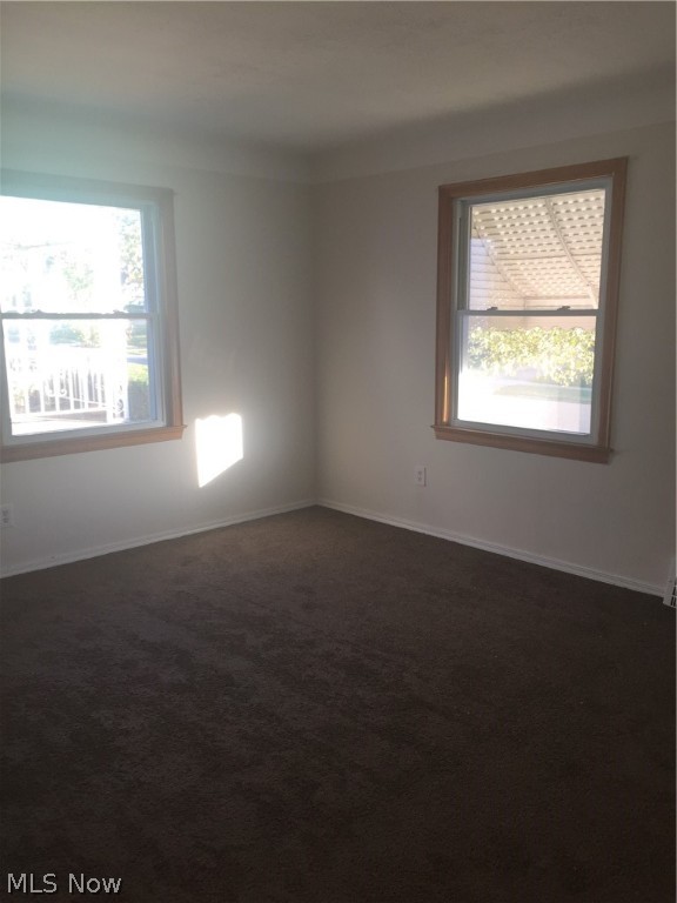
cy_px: 452
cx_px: 338
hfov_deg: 48.2
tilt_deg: -9.5
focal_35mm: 29
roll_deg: +1.2
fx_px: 756
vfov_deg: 61.7
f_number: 2.2
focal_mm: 4.15
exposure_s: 1/60
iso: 40
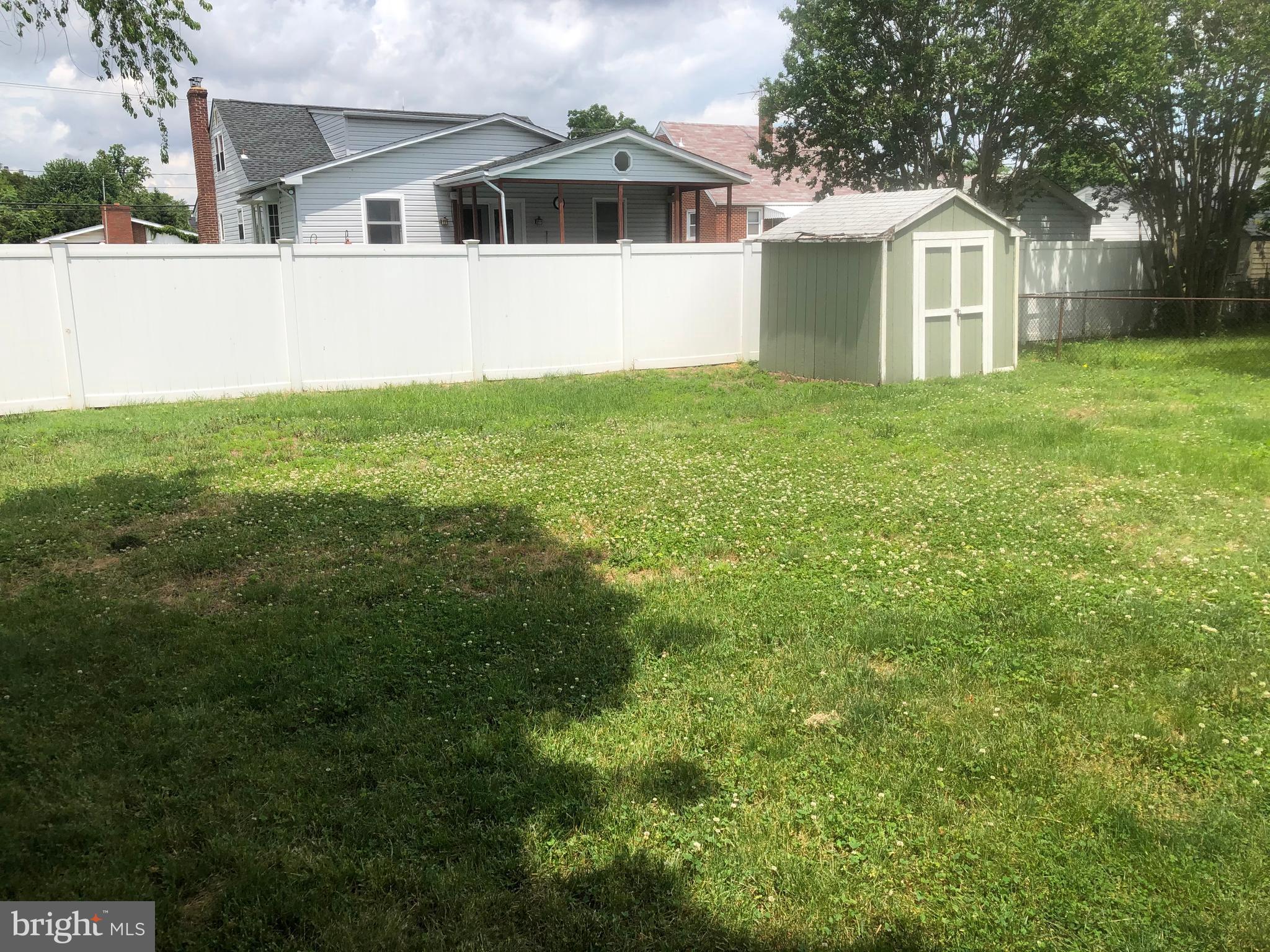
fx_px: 1027
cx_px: 635
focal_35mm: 28
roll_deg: -0.4
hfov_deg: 63.4
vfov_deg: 49.7
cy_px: 476
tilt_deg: -9.9
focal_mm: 3.99
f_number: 1.8
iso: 20
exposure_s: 1/1919
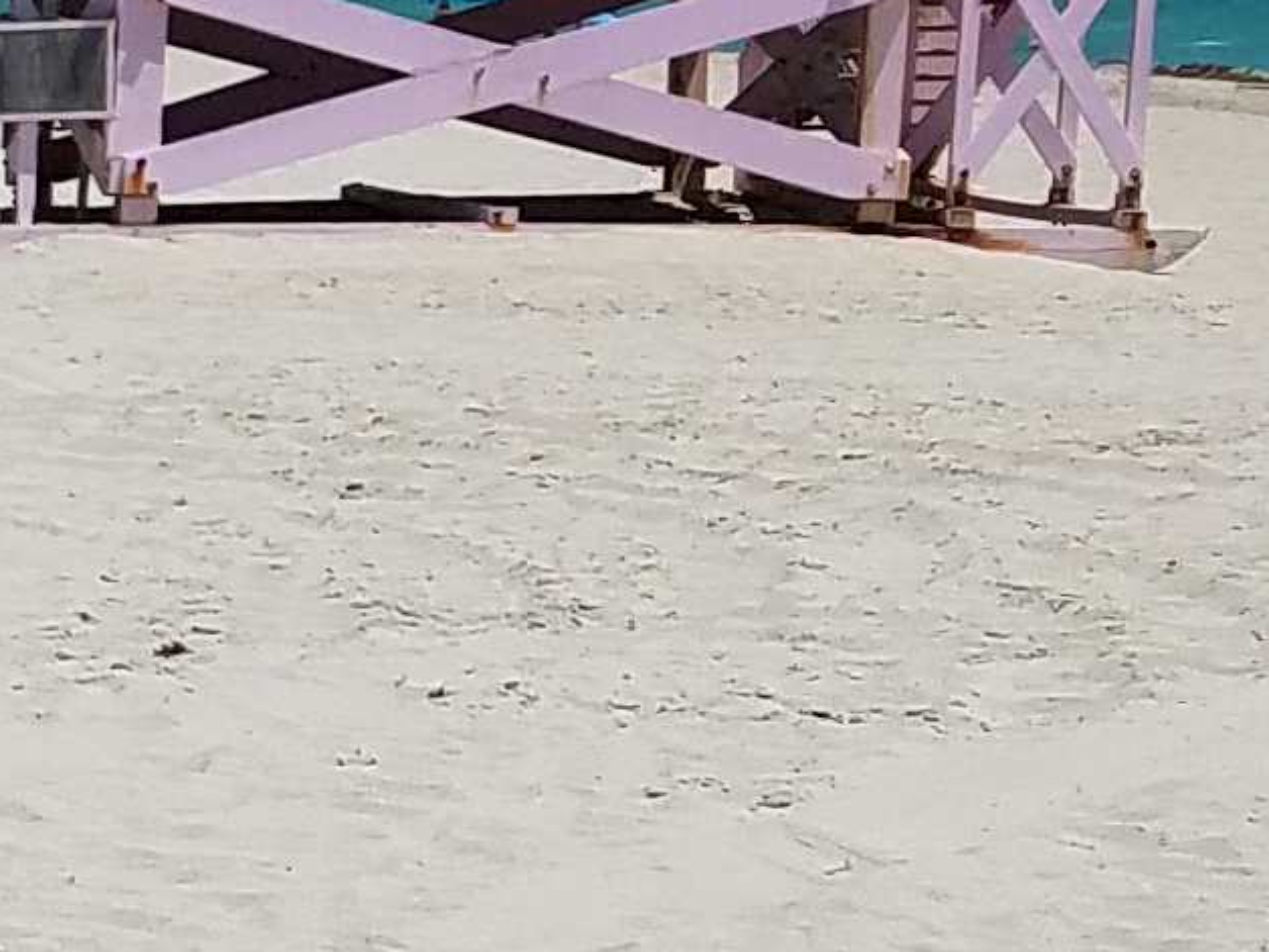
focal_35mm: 167
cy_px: 808
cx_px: -2302
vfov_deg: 8.9
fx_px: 6122
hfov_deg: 9.6
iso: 40
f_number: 1.7
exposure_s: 1/4640
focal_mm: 4.2
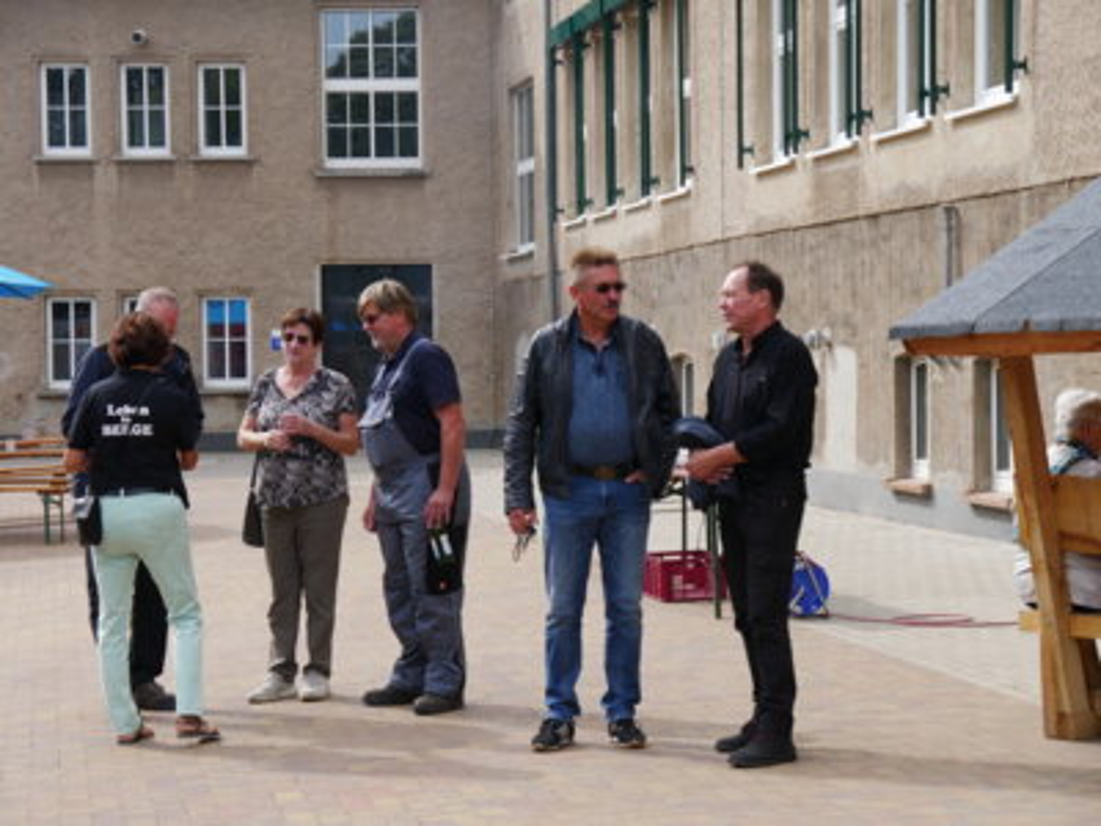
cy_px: 413
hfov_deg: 23.3
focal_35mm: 84
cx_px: 550
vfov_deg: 17.6
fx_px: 2672
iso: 200
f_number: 7.1
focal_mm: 42
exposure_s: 1/320
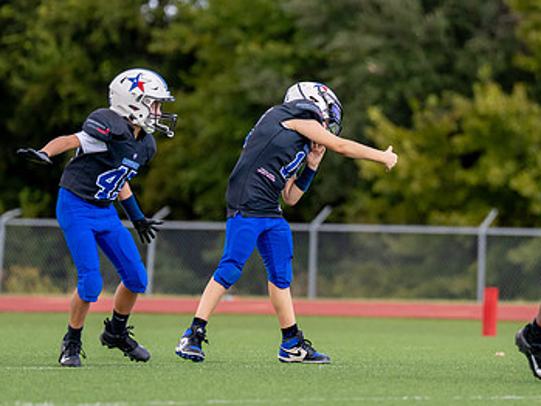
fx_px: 7160
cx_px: 333
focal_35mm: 458
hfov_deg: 4.3
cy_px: 149
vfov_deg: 3.2
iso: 320
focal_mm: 200
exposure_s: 1/2500
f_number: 2.8
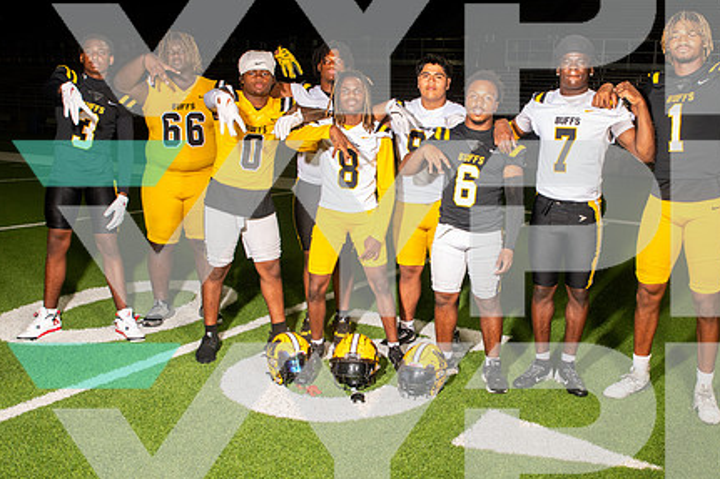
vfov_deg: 37.8
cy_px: 229
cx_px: 438
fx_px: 700
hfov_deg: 54.0
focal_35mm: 35
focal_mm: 26
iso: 800
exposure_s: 1/320
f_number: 7.1
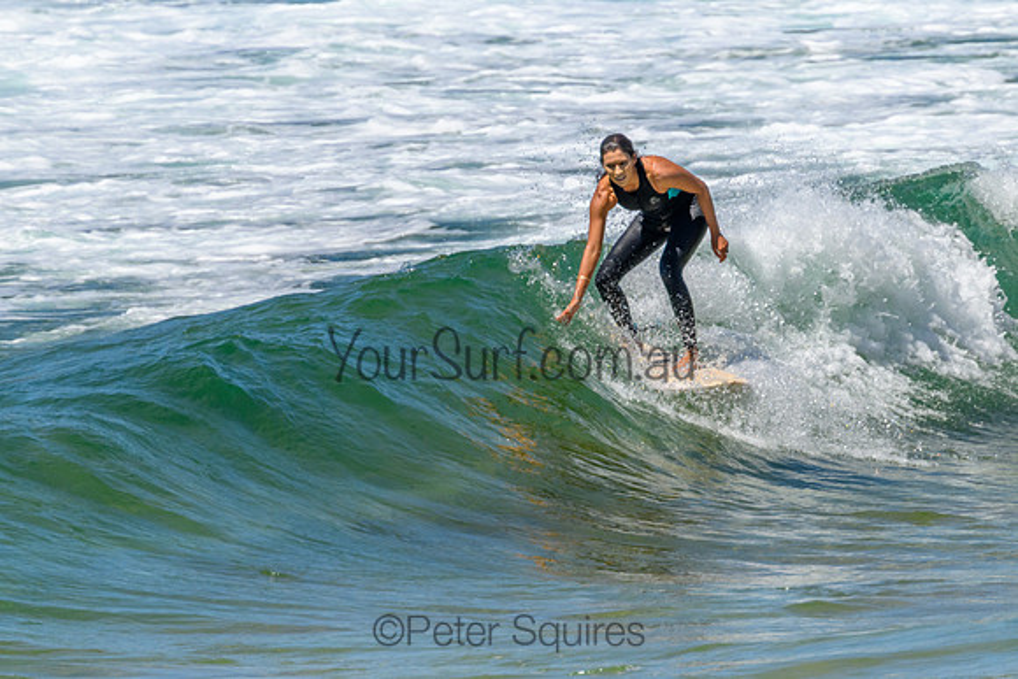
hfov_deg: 1.9
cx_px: 649
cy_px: 359
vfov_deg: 1.3
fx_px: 31128
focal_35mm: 1101
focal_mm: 800
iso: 720
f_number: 11
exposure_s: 1/2000
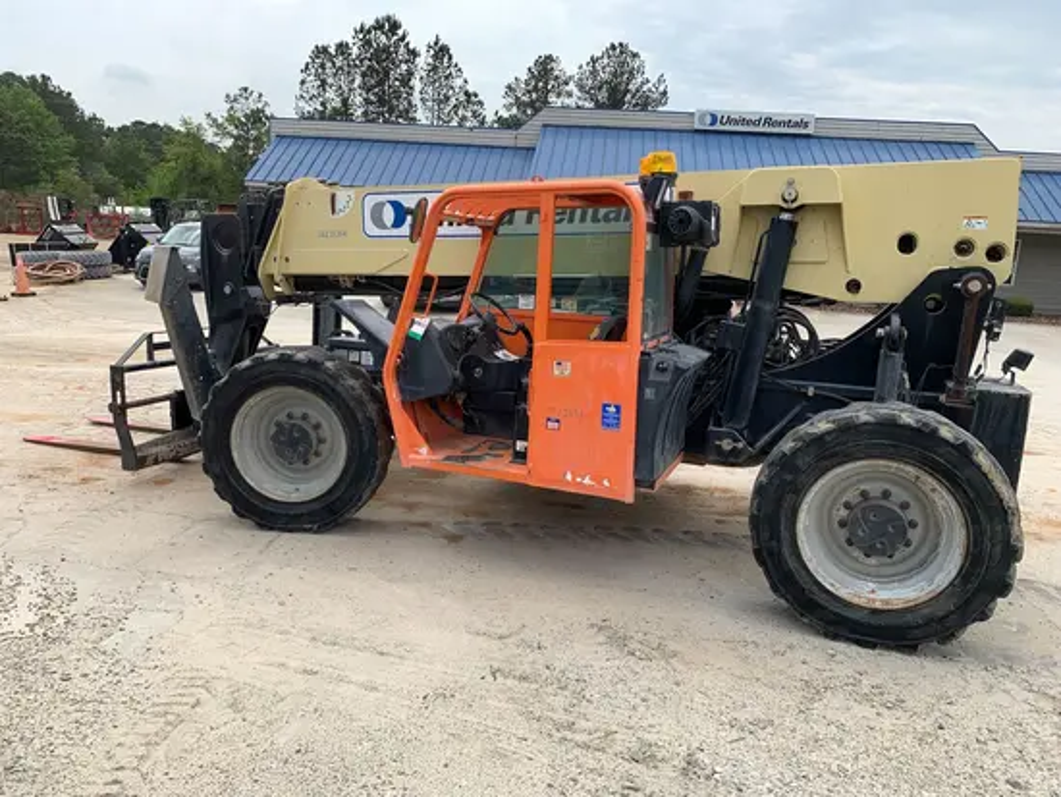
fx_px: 797
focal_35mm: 26
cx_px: 530
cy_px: 398
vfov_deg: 53.1
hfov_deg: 67.3
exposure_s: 1/1282
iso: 25
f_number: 1.8
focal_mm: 4.25
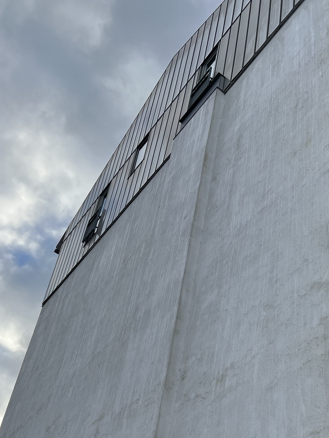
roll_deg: -6.6
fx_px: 557
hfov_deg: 32.8
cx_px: 195
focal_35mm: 44
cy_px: 364
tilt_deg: +33.3
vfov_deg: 40.7
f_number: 1.5
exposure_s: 1/1972
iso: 50
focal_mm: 5.7
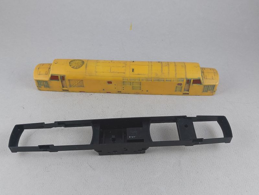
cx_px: 130
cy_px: 98
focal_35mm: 25
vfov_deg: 54.9
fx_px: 187
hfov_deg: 69.4
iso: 125
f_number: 1.8
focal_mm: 5.23
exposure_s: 1/50
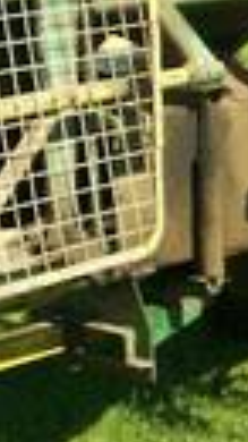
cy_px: 163
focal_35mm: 164
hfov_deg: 7.2
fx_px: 1920
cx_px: 428
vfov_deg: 13.1
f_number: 4.5
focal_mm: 5.9
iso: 100
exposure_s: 1/503
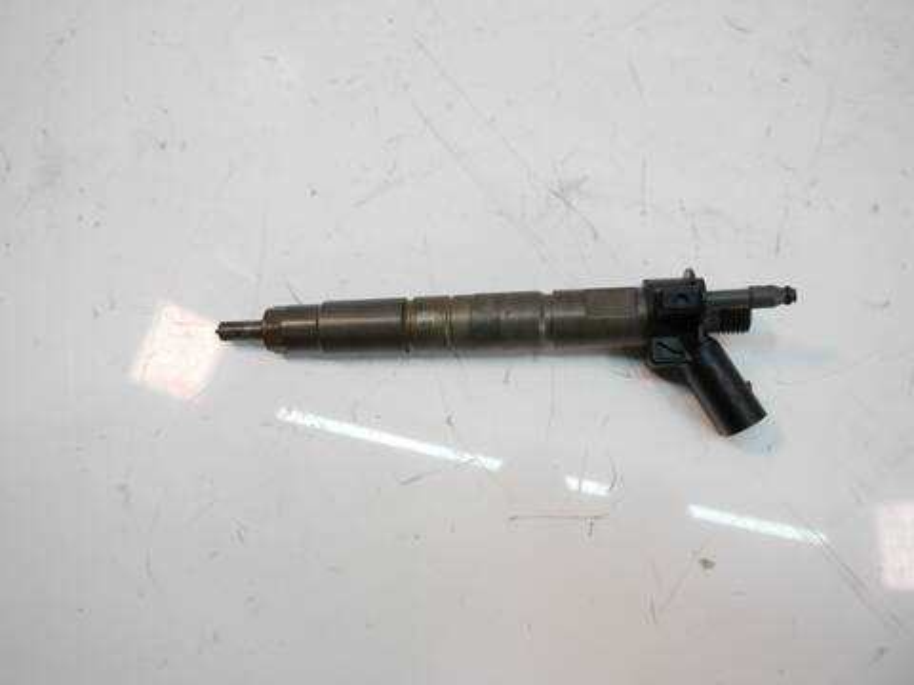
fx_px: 792
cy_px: 342
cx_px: 457
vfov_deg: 46.8
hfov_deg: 60.0
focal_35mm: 30
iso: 200
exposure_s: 1/80
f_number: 3.6
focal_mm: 15
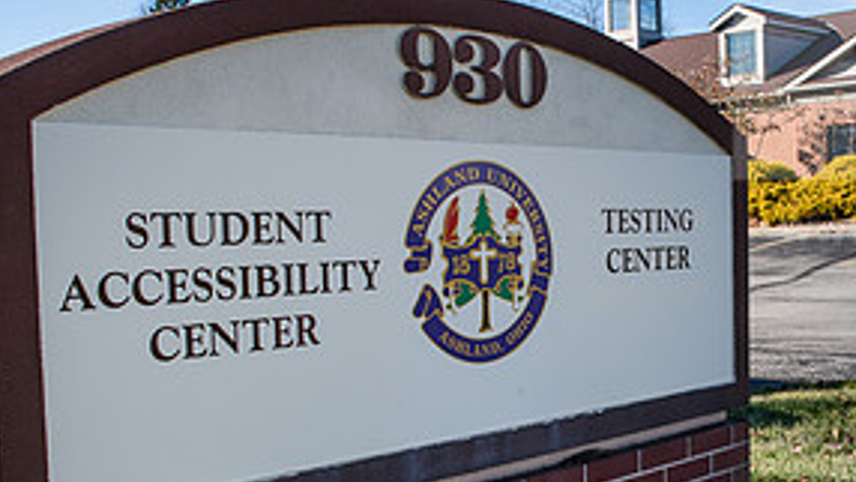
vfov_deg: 23.5
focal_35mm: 51
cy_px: 292
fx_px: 1158
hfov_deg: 39.5
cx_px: 643
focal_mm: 24
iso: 160
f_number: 7.1
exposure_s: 1/400
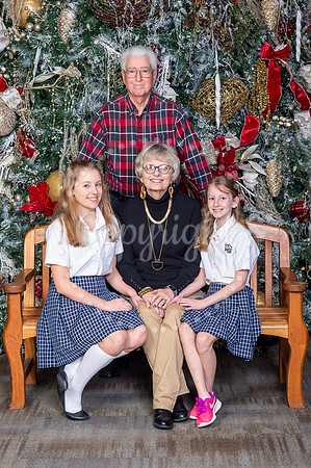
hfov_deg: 16.0
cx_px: 156
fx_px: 1104
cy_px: 234
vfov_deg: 23.9
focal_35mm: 85
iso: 400
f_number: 8
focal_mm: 85
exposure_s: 1/125
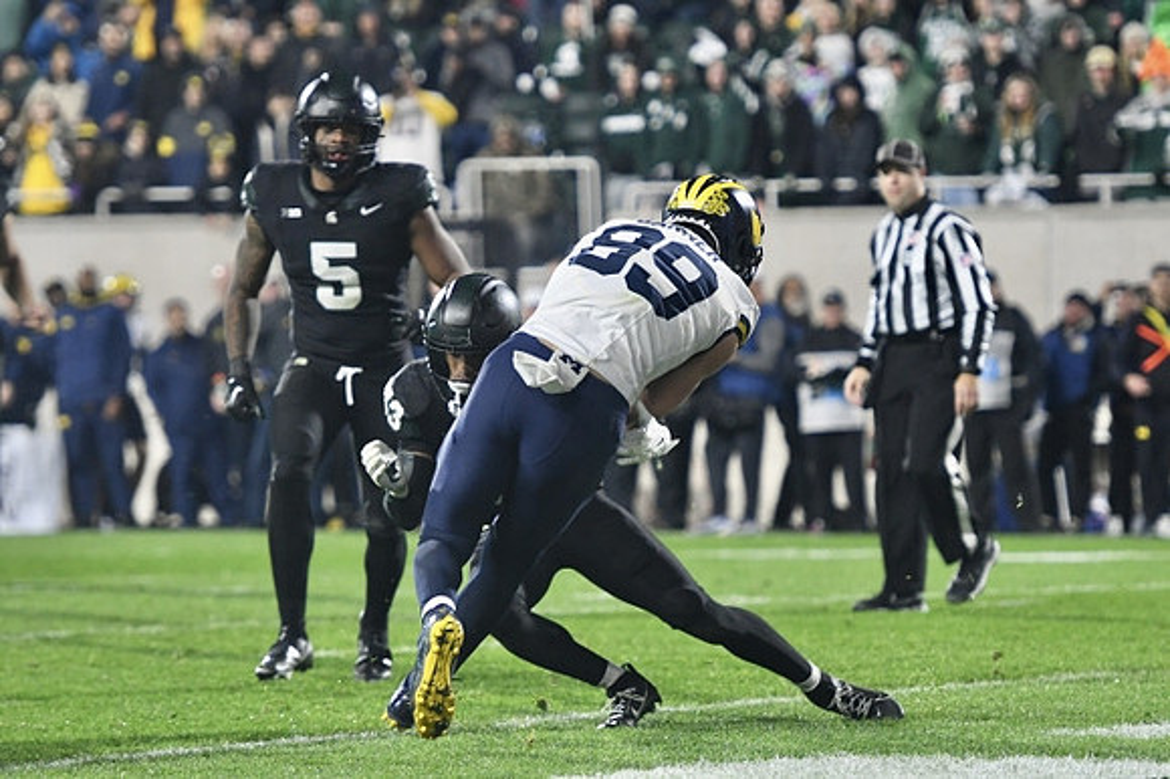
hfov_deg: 8.6
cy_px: 390
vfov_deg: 5.7
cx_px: 585
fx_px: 7795
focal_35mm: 240
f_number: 2.8
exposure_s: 1/1250
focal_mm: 160
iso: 2500
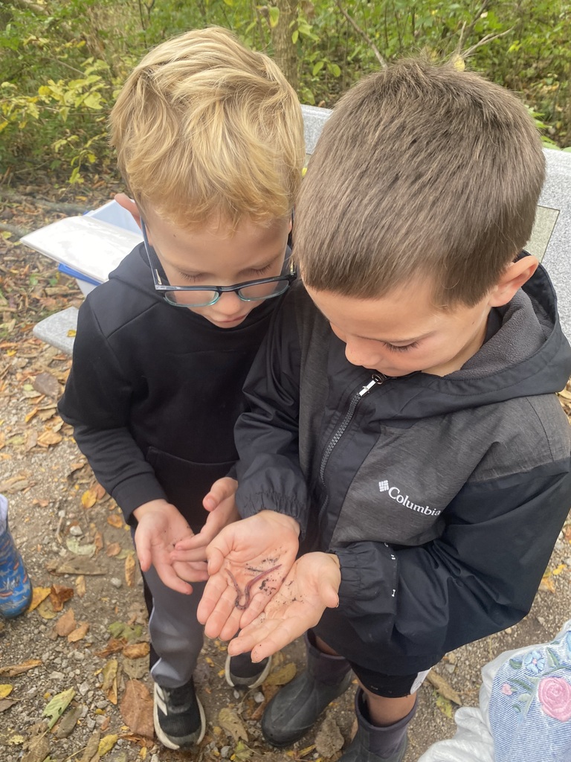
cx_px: 286
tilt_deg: -40.4
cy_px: 381
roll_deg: +1.5
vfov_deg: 67.3
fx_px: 572
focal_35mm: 26
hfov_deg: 53.1
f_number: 1.8
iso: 125
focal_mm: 4.25
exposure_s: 1/121
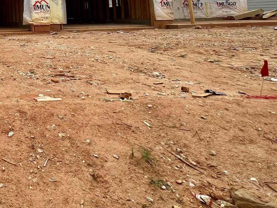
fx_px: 264
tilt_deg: +3.8
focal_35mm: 33
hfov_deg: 37.9
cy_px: 3
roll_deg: +1.9
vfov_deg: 38.4
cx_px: -70
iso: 32
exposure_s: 1/986
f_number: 1.8
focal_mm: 1.57
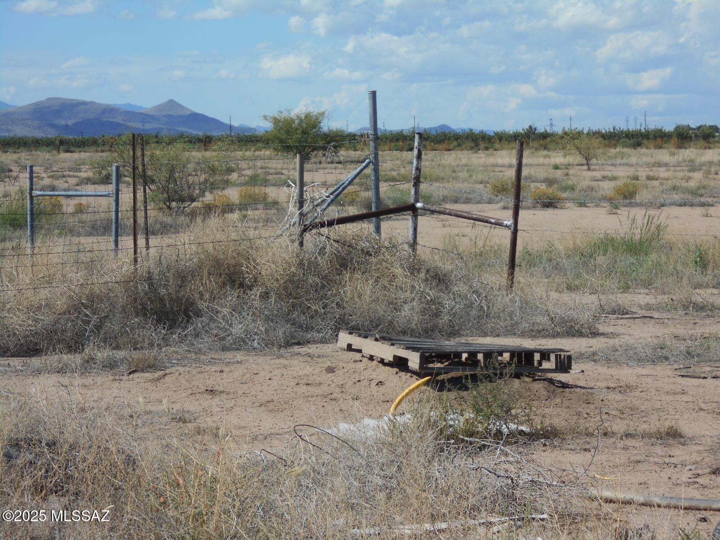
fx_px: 2704
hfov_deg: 15.2
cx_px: 360
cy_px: 270
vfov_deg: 11.4
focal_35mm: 130
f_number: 6.5
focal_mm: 23
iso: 80
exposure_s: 1/500
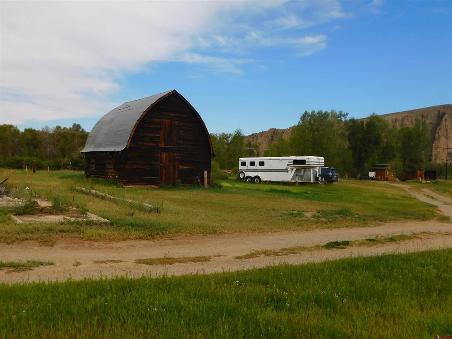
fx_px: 470
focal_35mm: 36
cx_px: 226
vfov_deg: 39.7
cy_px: 170
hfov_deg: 51.4
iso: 125
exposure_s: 1/1250
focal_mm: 6.3
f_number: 3.5
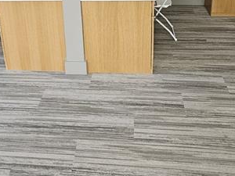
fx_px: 333
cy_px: 7
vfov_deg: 28.2
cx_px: 92
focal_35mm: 49
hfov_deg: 38.7
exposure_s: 1/120
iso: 400
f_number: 1.8
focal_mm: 5.4
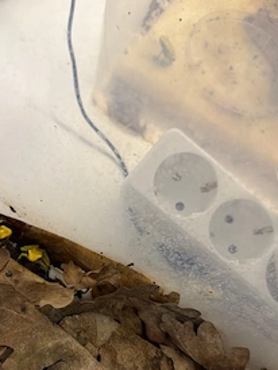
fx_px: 374
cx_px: 86
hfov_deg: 40.1
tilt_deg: -69.2
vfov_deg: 51.5
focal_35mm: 35
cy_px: 250
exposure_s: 1/60
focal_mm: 6.76
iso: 250
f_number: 1.78
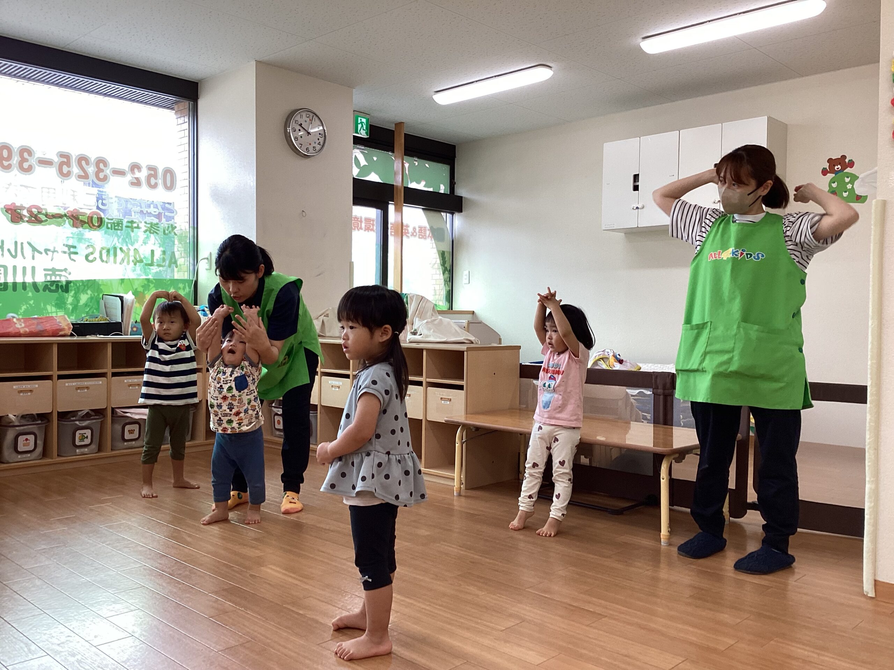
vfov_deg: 45.4
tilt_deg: -0.1
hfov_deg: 58.4
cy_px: 335
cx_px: 447
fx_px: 801
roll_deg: +0.0
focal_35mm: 31
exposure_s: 1/100
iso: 64
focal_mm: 3.3
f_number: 2.4
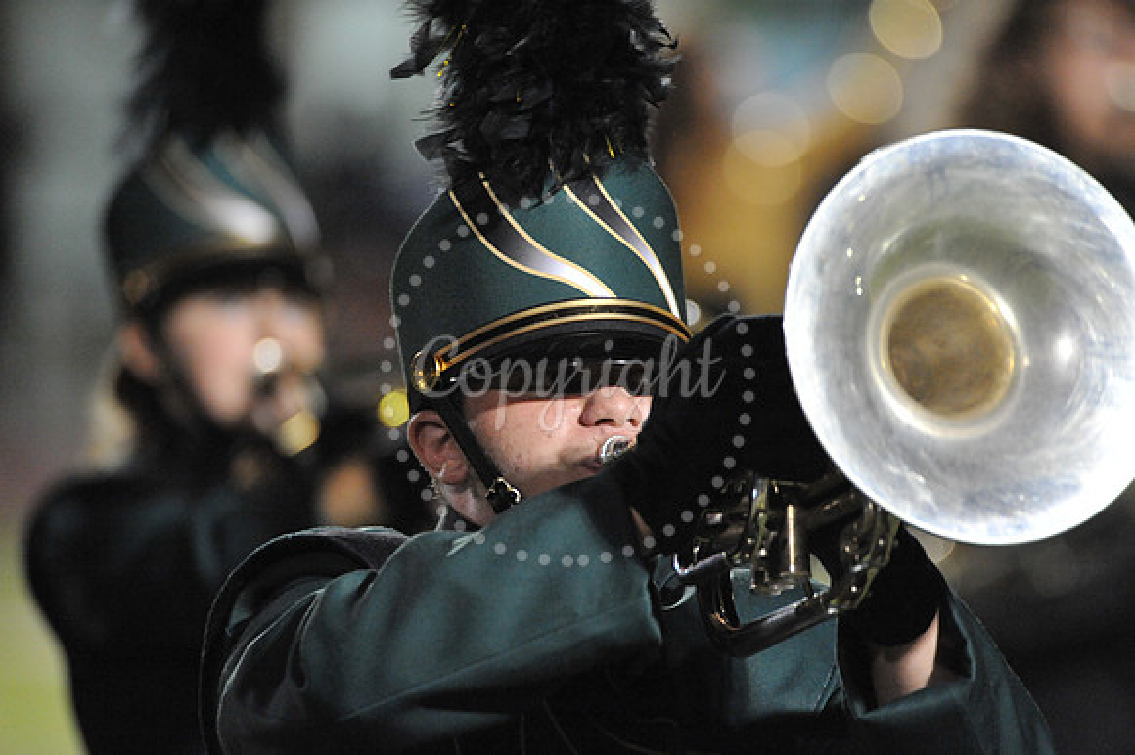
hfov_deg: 3.4
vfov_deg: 2.3
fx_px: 18905
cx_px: 568
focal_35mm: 600
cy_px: 378
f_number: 6.3
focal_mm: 600
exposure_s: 1/160
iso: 6400
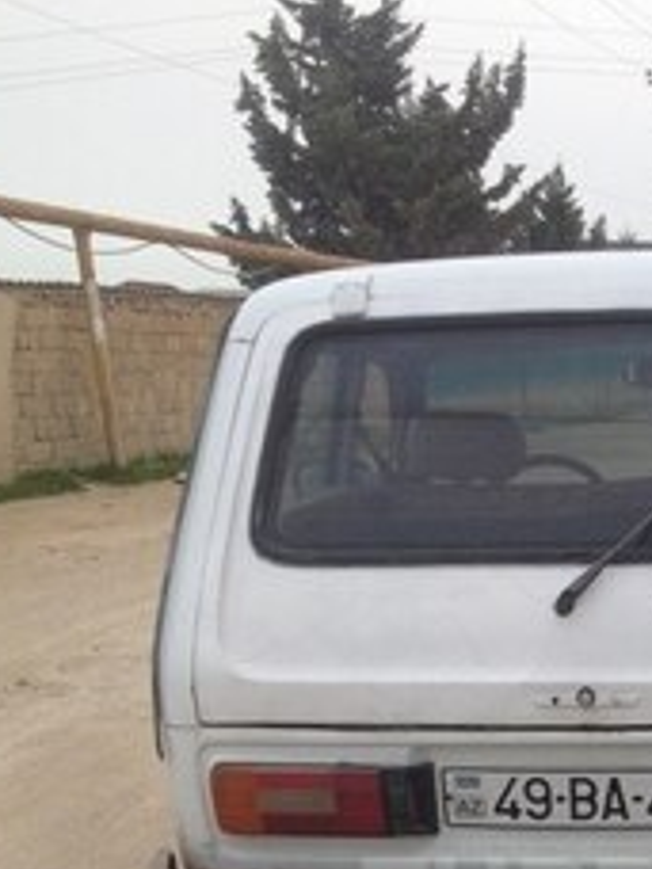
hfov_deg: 18.8
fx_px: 1909
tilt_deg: -18.7
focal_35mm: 76
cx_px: 656
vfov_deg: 24.3
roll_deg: +0.2
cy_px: 899
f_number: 2.4
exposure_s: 1/472
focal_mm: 4.28
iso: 50
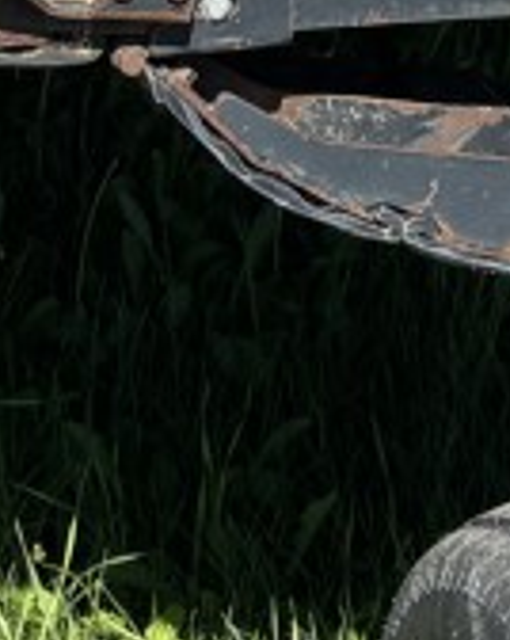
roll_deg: -0.6
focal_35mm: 218
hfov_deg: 7.0
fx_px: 4121
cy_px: -994
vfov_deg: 8.1
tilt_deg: -4.1
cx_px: 544
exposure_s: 1/2288
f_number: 1.6
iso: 50
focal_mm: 5.96
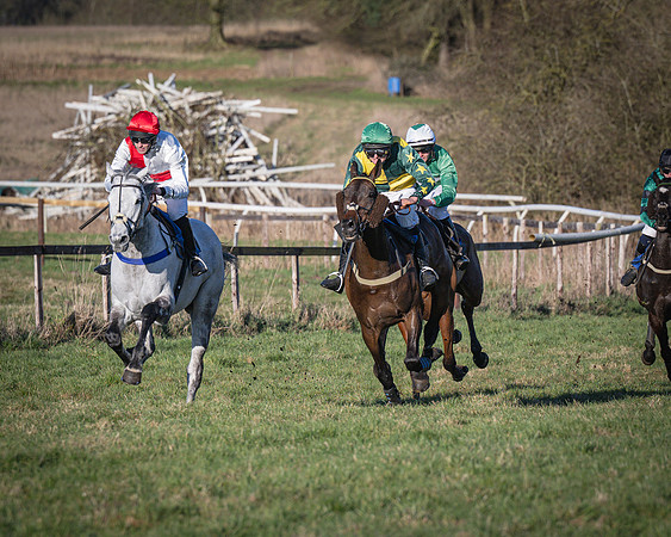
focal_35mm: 425
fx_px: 8433
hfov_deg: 4.6
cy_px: 311
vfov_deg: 3.6
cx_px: 394
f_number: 4
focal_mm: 170
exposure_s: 1/2500
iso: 200
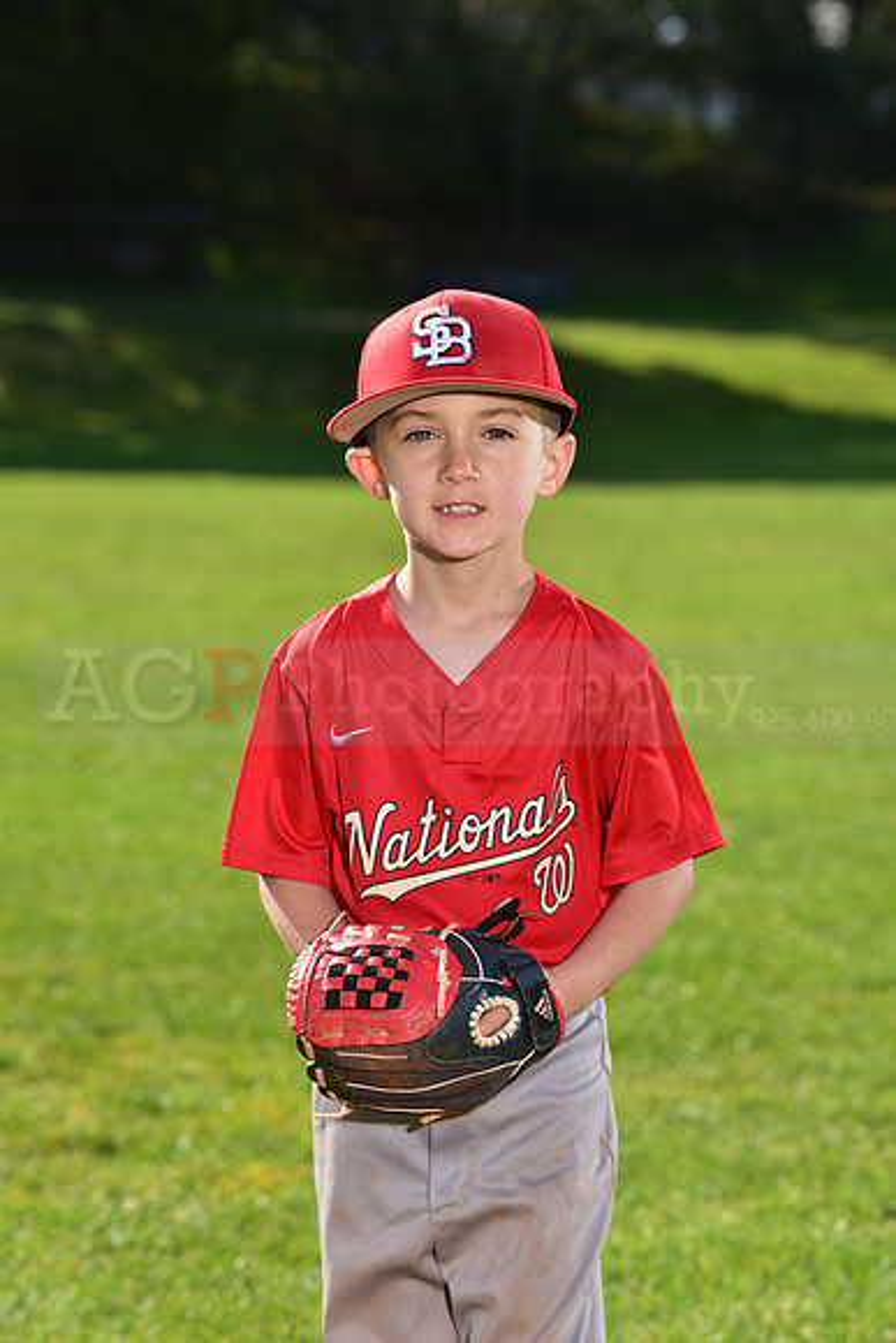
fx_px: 4477
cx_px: 448
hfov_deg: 11.4
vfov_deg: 17.1
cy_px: 672
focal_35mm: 120
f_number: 5.6
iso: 80
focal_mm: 120
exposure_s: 1/250
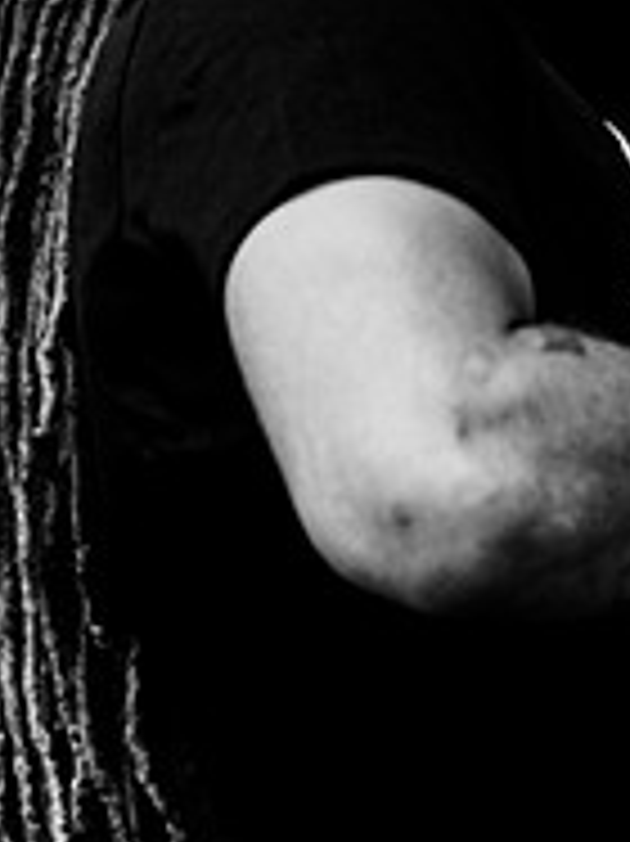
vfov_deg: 4.9
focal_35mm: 404
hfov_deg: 3.7
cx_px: 513
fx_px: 9815
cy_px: 209
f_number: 4.5
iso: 500
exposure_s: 1/640
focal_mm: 135
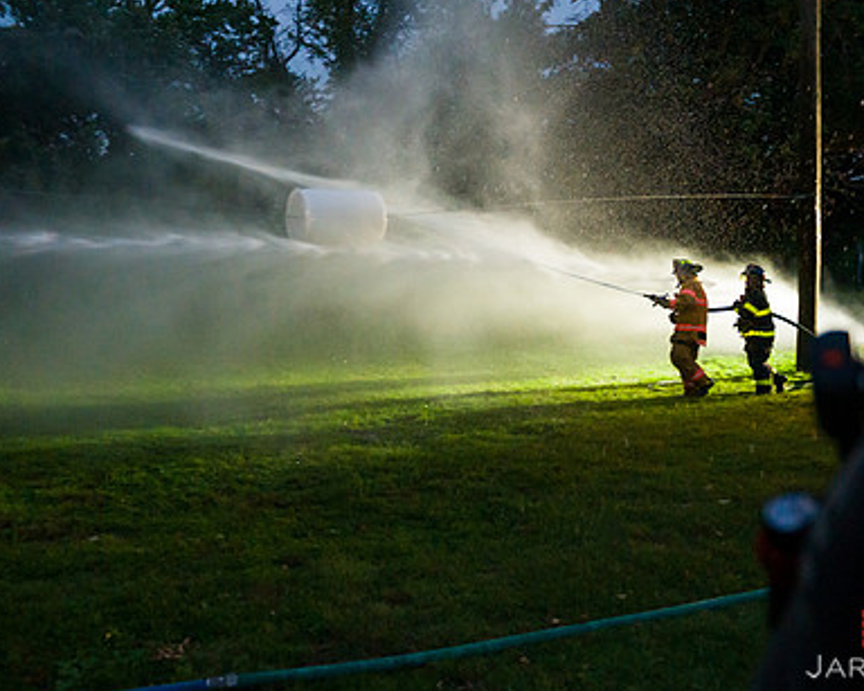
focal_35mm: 34
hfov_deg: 52.7
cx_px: 369
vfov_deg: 43.2
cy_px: 293
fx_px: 869
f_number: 3.2
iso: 6400
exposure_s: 1/200
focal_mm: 24
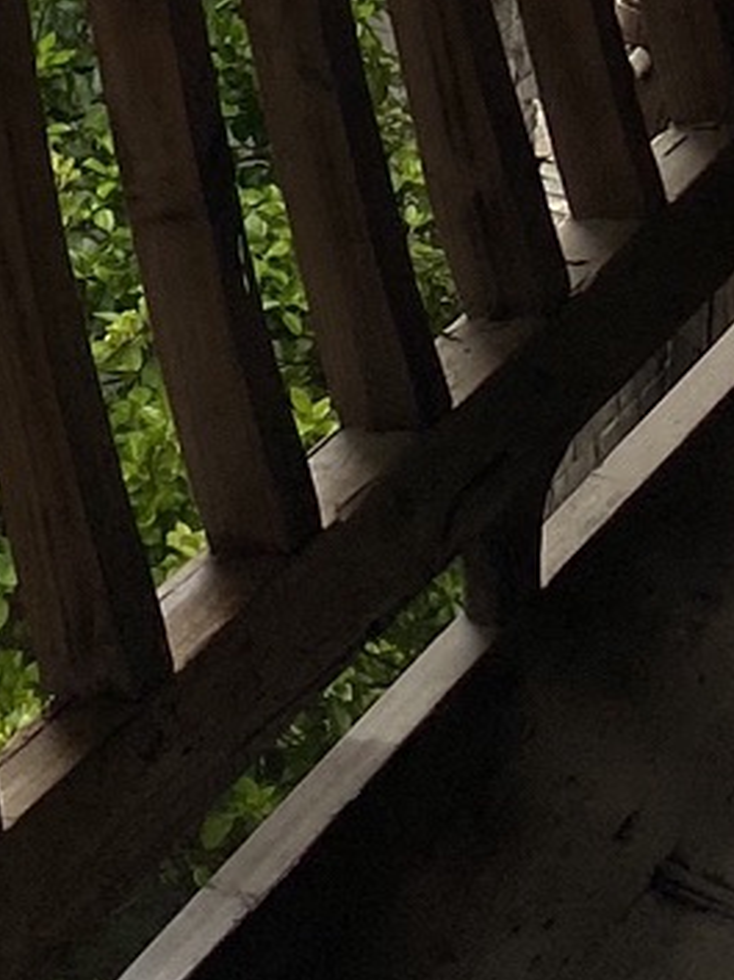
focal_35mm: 147
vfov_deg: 11.2
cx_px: -197
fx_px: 4161
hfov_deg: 9.9
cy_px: -1370
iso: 32
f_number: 1.8
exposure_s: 1/465
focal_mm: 4.25
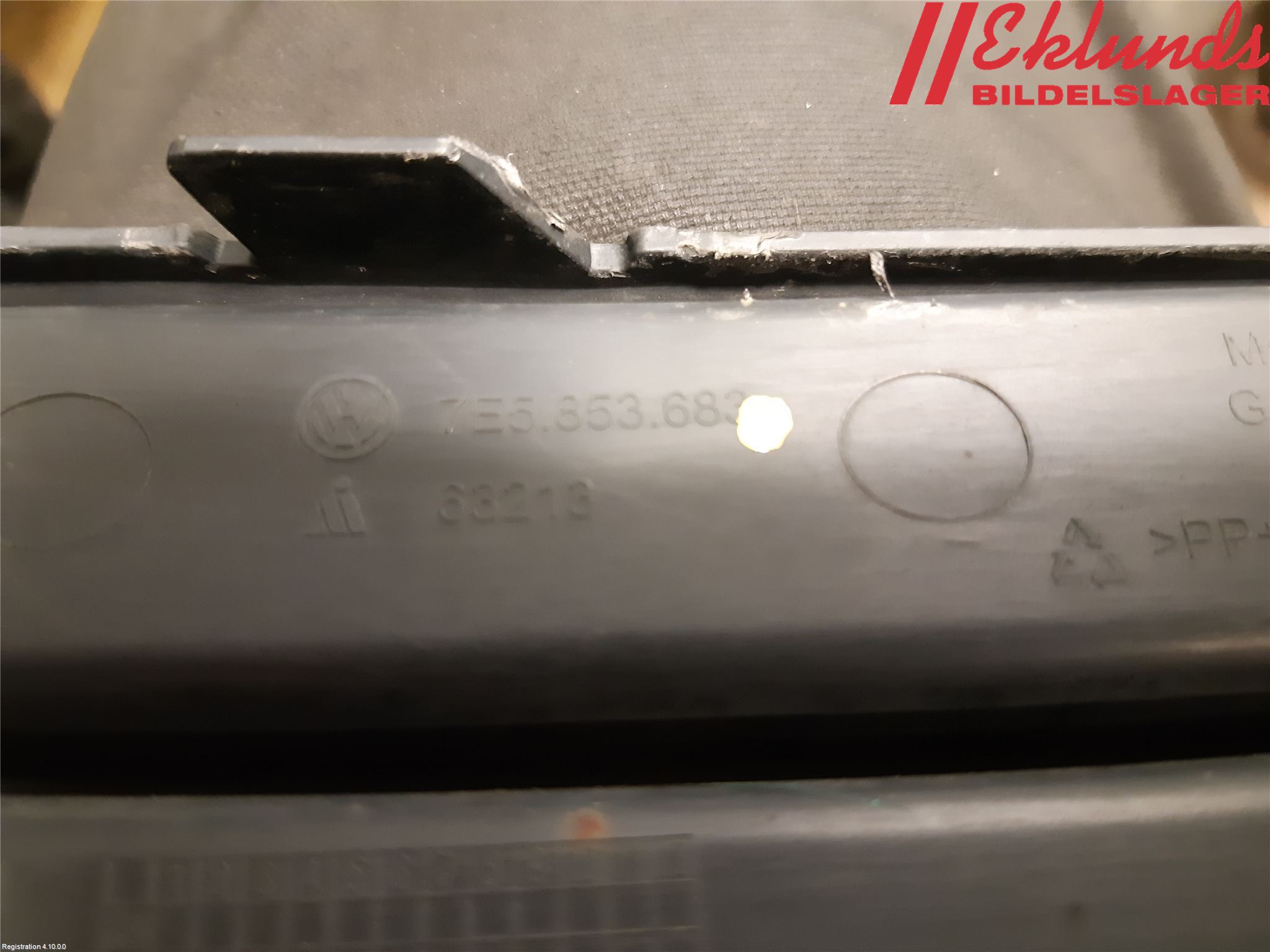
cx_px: 635
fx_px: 954
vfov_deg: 53.1
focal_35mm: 26
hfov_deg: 67.3
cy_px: 476
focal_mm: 3.93
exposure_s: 1/20
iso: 640
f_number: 1.7
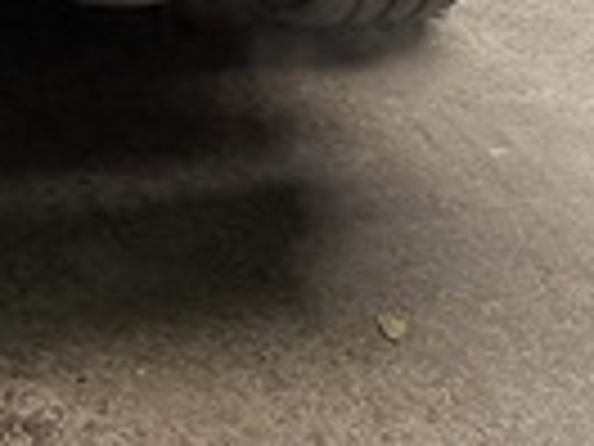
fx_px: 2488
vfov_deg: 8.7
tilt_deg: +0.1
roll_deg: +1.2
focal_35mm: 145
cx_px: -472
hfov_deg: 12.4
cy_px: -811
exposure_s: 1/121
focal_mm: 6.76
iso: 160
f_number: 1.78
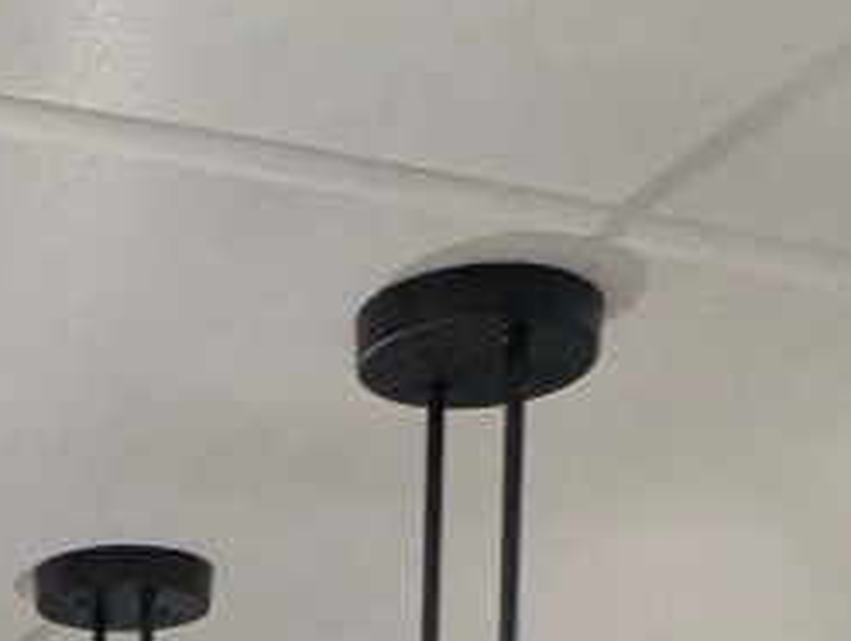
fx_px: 2217
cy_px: 1680
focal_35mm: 90
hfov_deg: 20.8
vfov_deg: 12.1
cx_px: -63
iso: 333
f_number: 2.2
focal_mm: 2.35
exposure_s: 1/106
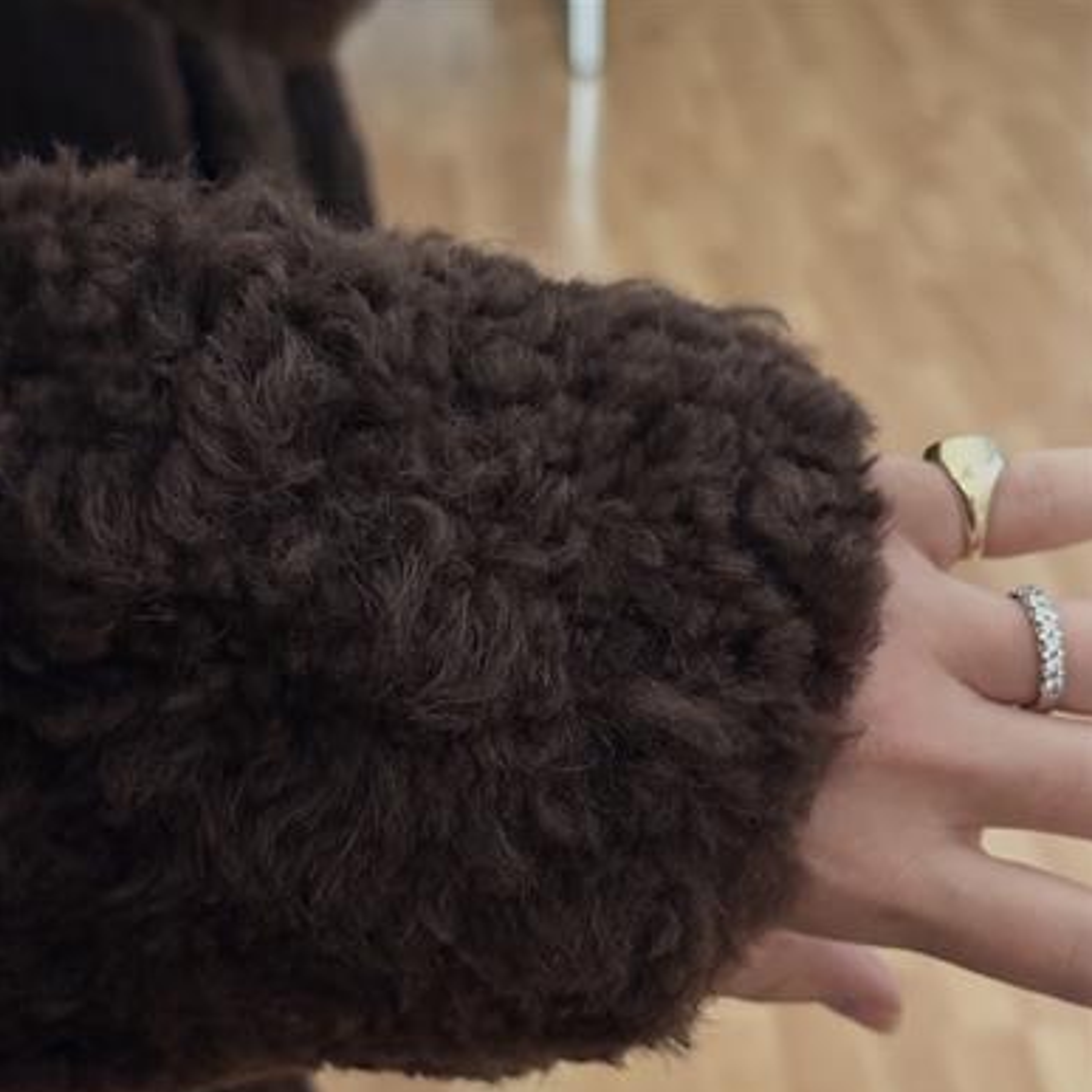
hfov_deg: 30.0
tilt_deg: -52.6
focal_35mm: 57
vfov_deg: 29.8
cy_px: 731
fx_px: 2034
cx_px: 547
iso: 500
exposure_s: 1/33
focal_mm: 6.76
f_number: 1.78
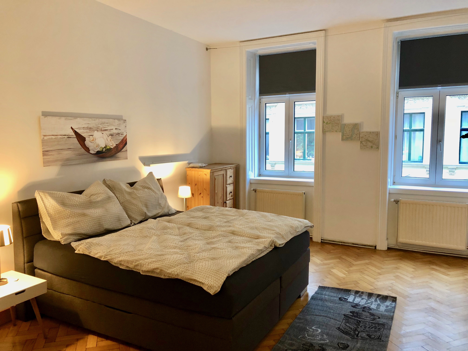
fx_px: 392
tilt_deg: -7.3
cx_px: 234
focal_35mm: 29
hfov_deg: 61.7
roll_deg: +0.1
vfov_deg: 48.2
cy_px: 176
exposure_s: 1/17
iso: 64
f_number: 1.8
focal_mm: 3.99
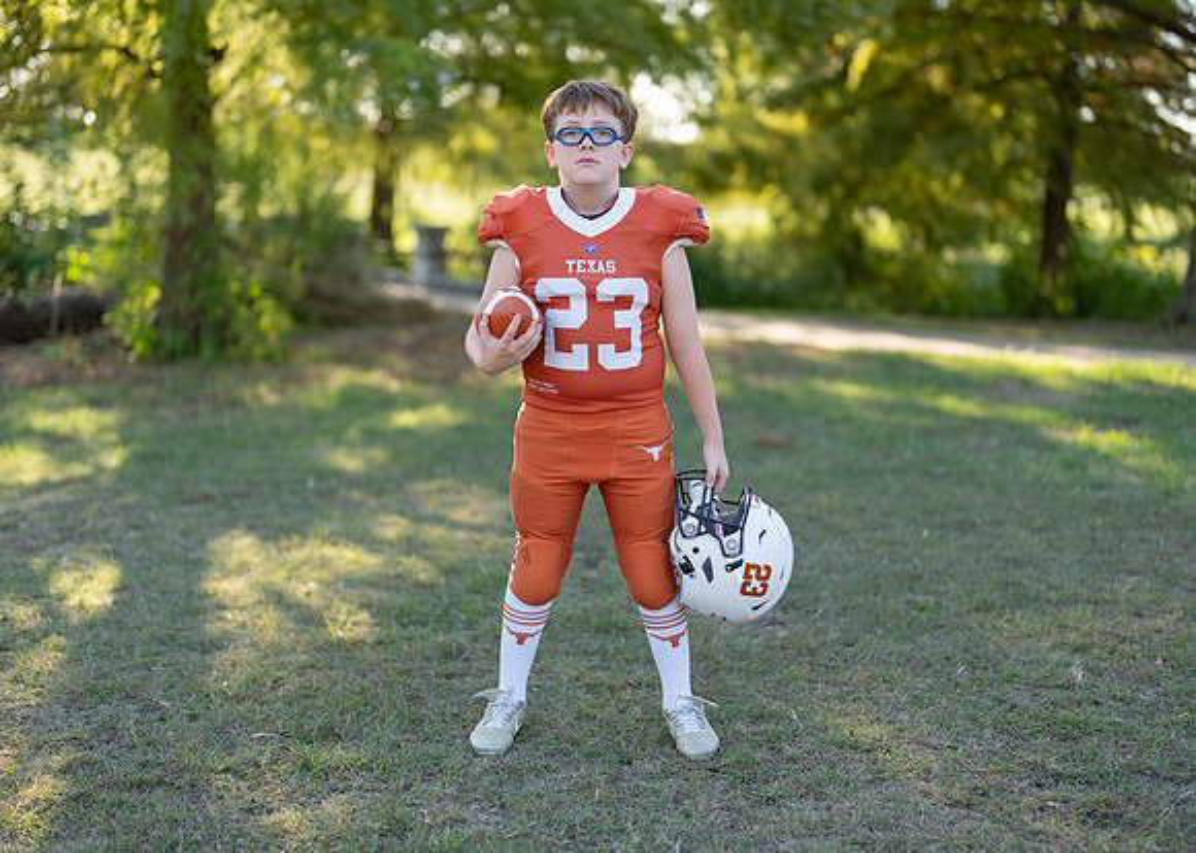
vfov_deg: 27.0
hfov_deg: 37.2
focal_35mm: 52
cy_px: 426
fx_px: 1779
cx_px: 598
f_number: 1.2
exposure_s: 1/1250
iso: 100
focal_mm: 50
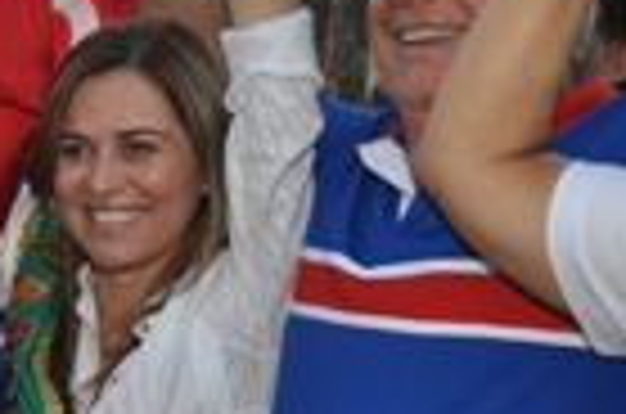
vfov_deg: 13.9
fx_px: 1683
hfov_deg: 20.4
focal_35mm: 97
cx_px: -9
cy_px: 392
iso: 320
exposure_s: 1/80
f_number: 6.3
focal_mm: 18
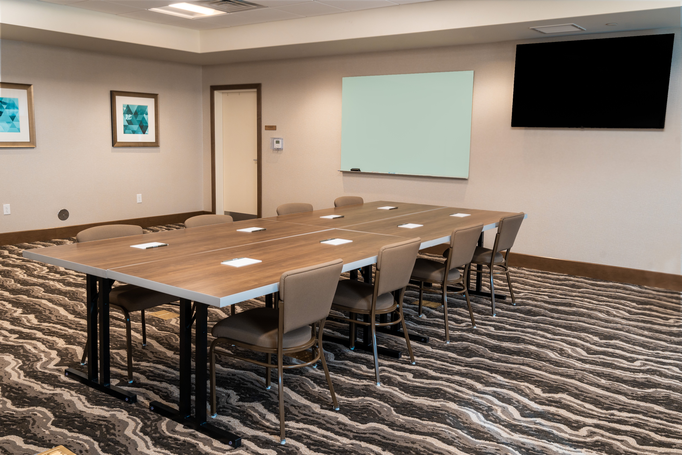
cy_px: 228
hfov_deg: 58.7
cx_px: 341
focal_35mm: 32
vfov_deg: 41.1
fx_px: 606
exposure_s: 1/13
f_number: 8
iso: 400
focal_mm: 32
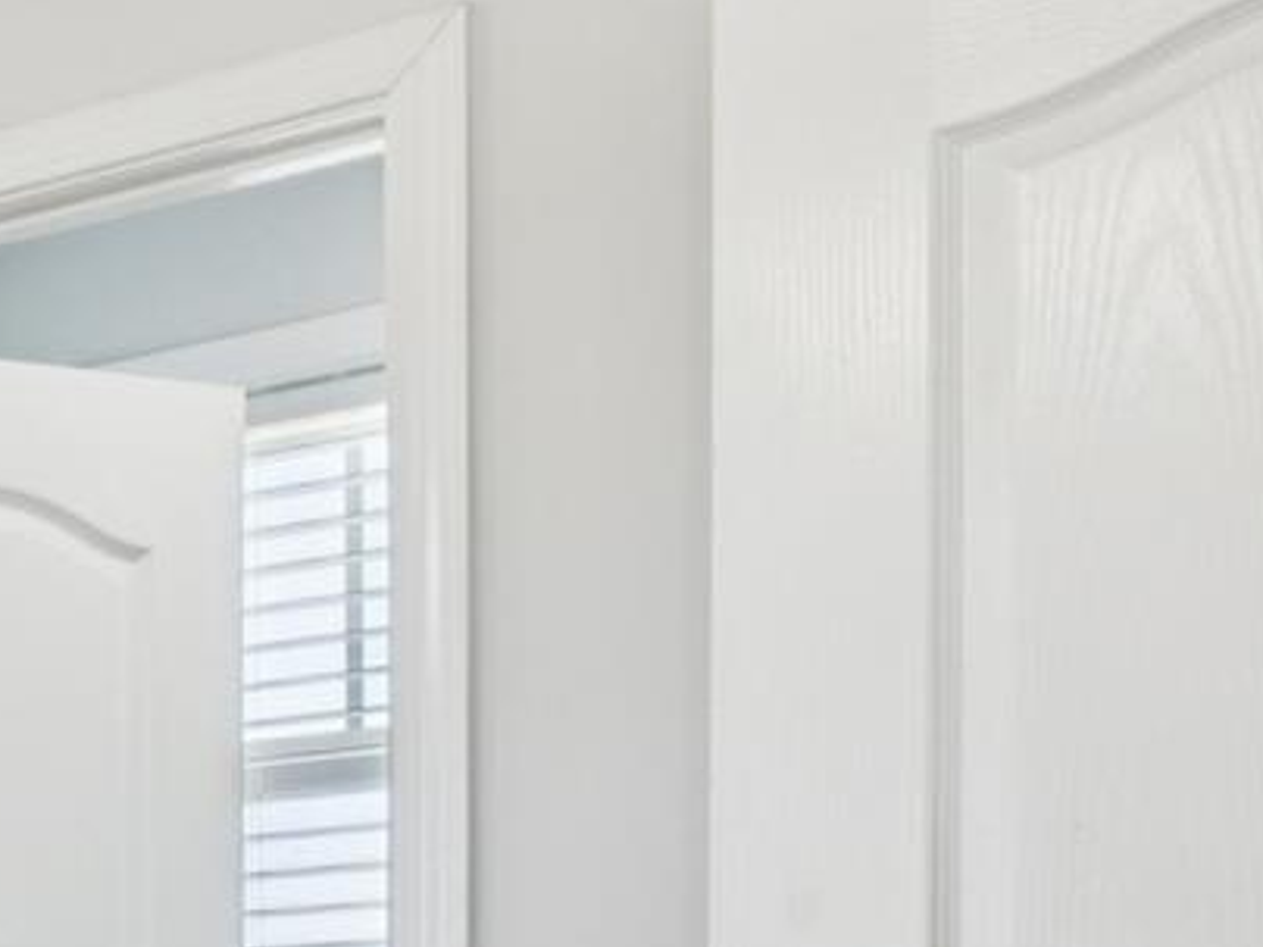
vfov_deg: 17.4
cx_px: -1501
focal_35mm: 79
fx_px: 2881
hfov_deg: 16.3
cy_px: 1277
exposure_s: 1/4
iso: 100
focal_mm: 16.2
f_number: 13
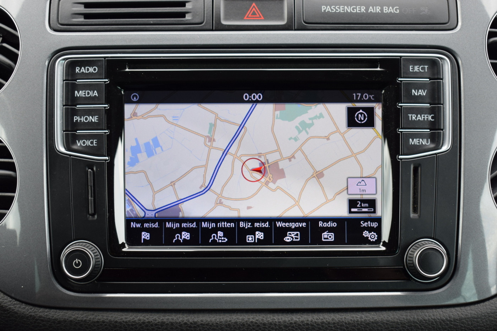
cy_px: 166
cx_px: 248
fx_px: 725
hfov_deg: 37.9
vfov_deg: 25.7
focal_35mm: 52
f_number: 5
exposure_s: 1/100
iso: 400
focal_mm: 35
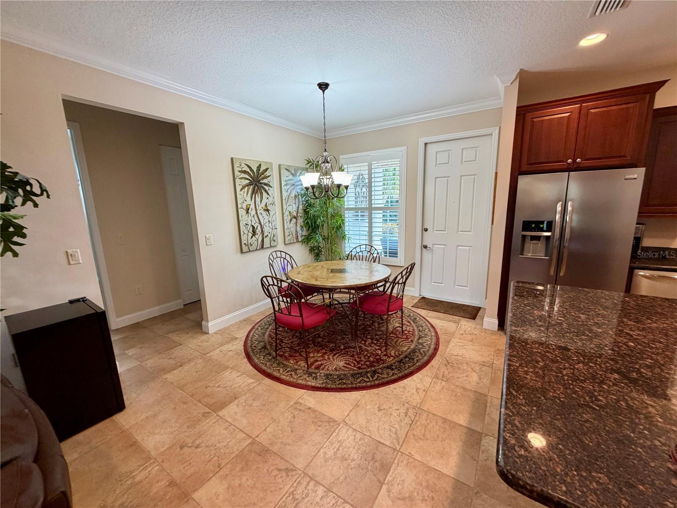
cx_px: 338
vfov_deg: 85.7
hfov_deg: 102.1
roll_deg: +1.5
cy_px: 254
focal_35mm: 14
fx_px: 274
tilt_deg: -10.5
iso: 160
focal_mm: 2.22
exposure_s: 1/60
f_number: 2.2
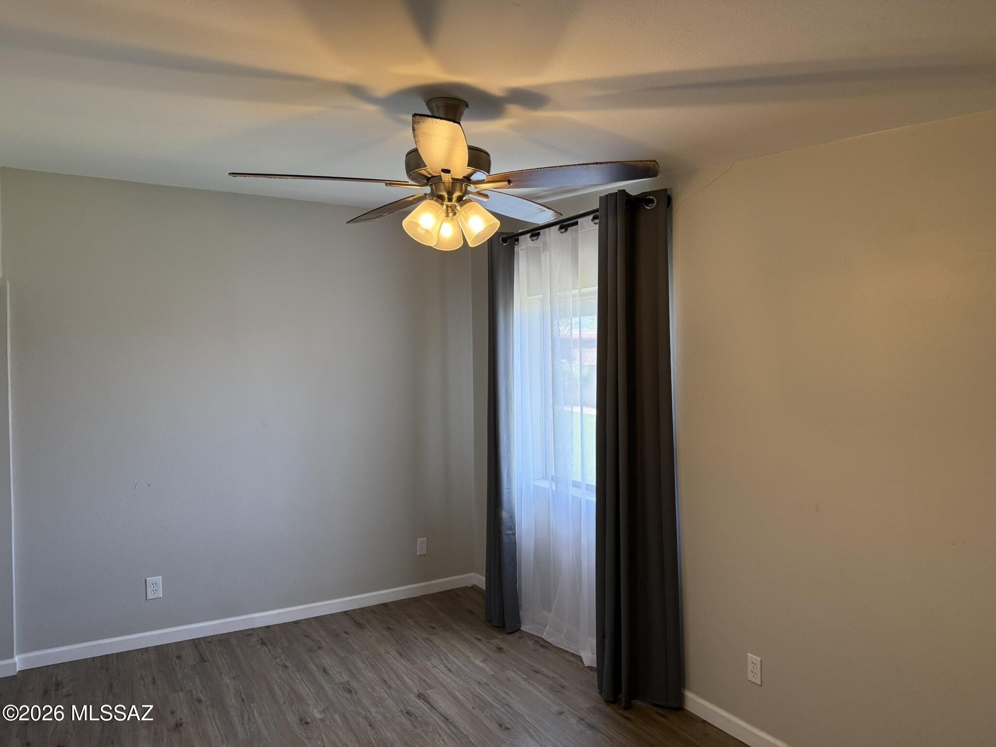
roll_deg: +0.1
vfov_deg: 56.8
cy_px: 374
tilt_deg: +0.2
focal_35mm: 24
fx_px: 691
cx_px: 498
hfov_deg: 71.6
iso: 200
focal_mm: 6.76
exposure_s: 1/172
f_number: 1.78
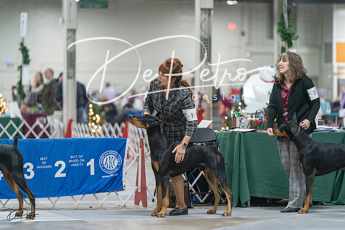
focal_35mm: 170
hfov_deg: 12.1
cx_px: 172
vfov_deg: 8.1
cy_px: 115
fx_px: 1629
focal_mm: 170
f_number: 2.8
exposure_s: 1/320
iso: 6400
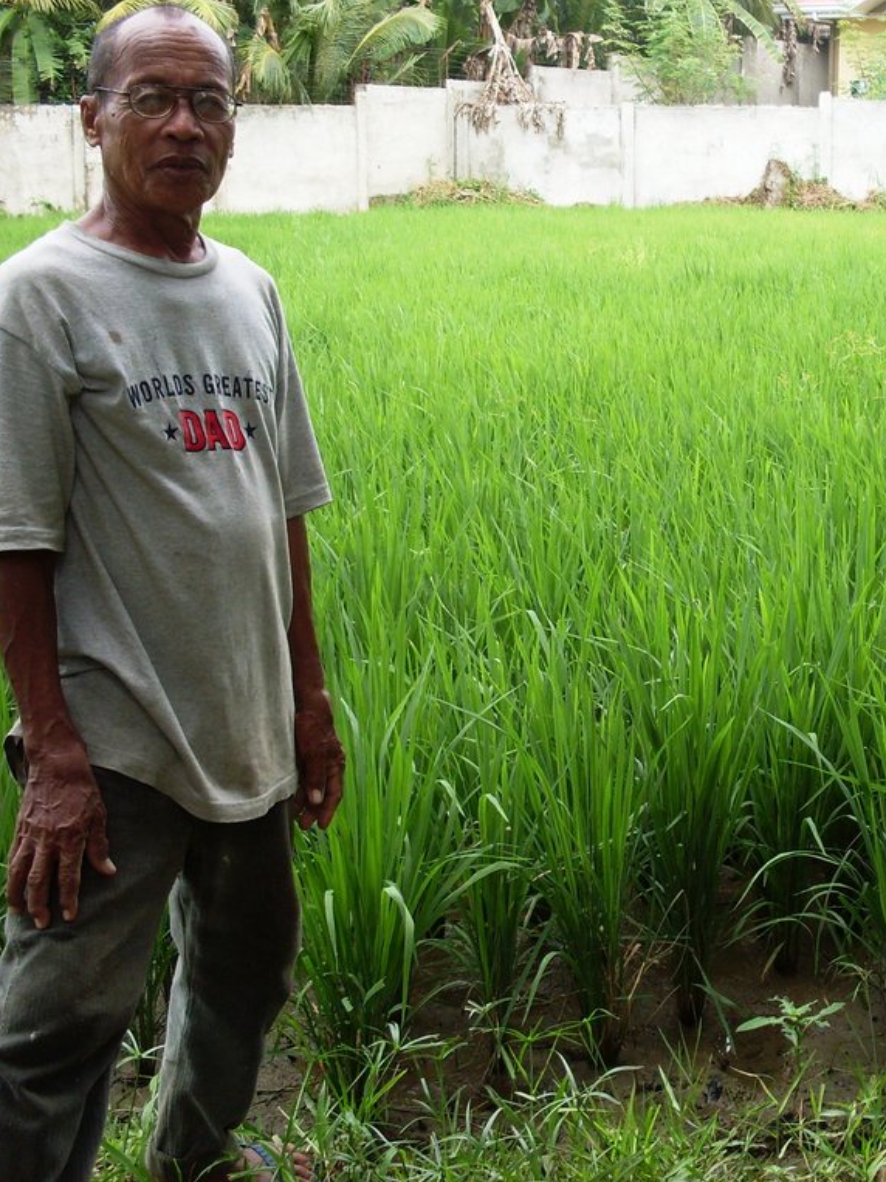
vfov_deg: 37.5
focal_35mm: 51
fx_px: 1741
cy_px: 590
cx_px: 678
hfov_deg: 28.1
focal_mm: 6.3
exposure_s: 1/180
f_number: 2.8
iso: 80
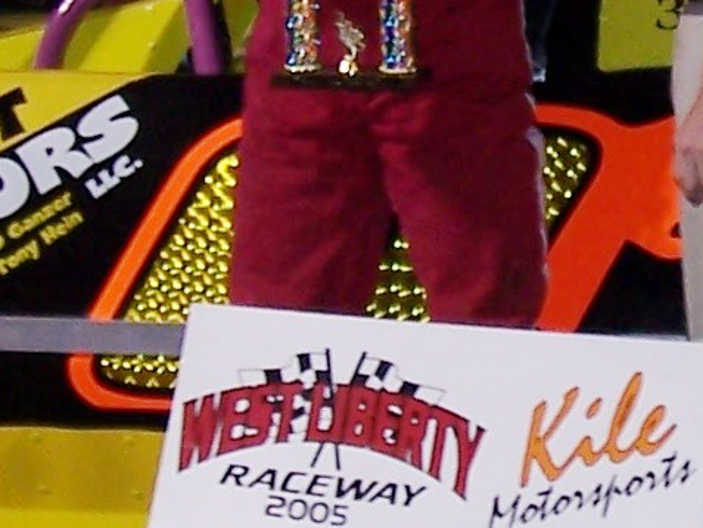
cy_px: 119
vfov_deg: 7.3
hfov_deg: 9.7
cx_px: 542
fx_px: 4124
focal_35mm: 203
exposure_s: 1/60
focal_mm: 7
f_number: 3
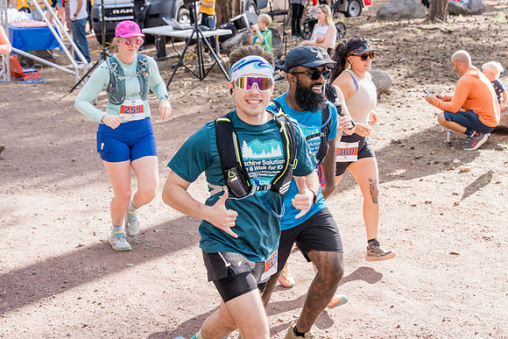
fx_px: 998
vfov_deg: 19.2
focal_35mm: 71
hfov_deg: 28.5
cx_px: 310
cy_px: 137
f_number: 5
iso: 800
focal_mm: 52.7
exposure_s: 1/640
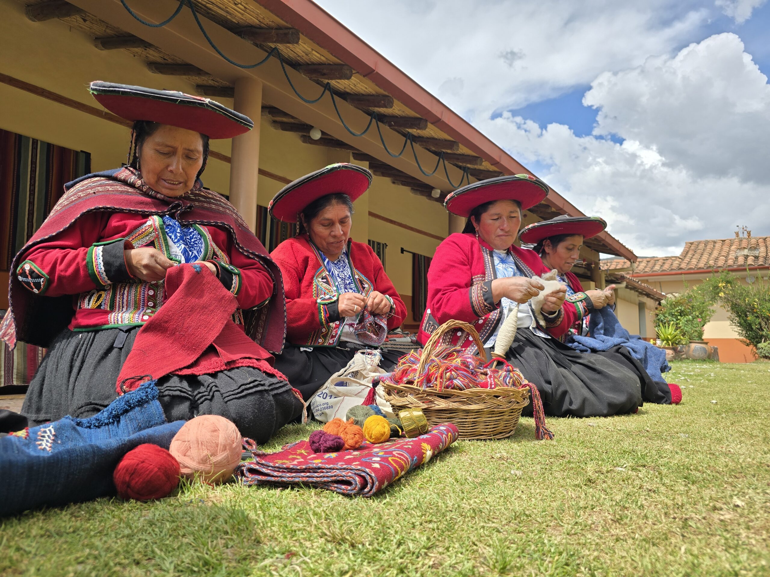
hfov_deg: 73.9
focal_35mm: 23
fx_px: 512
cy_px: 288
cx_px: 385
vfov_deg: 58.9
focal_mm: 6.3
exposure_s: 1/471
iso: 12
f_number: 1.7
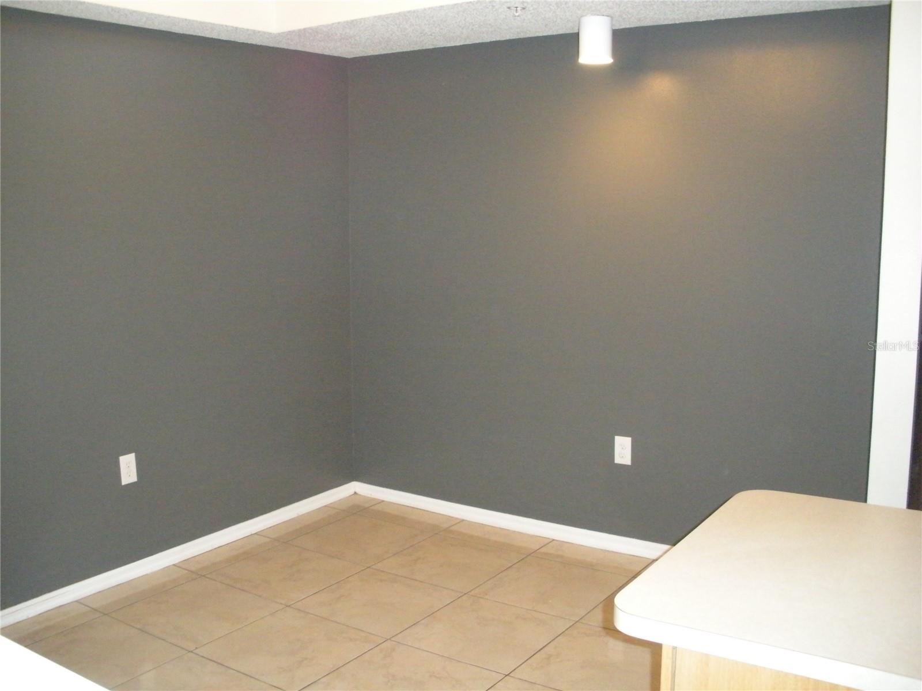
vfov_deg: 39.7
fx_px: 959
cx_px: 461
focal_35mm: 36
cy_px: 346
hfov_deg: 51.4
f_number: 3.5
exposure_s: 1/60
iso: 800
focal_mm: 6.3
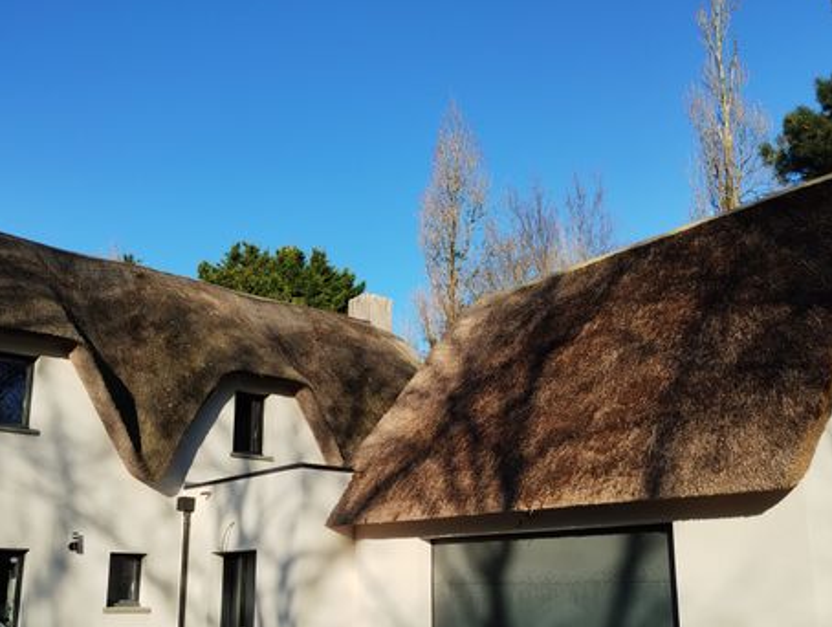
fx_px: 891
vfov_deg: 38.5
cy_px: 396
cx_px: 359
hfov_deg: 49.9
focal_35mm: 37
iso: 100
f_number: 1.8
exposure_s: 1/800
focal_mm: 4.27
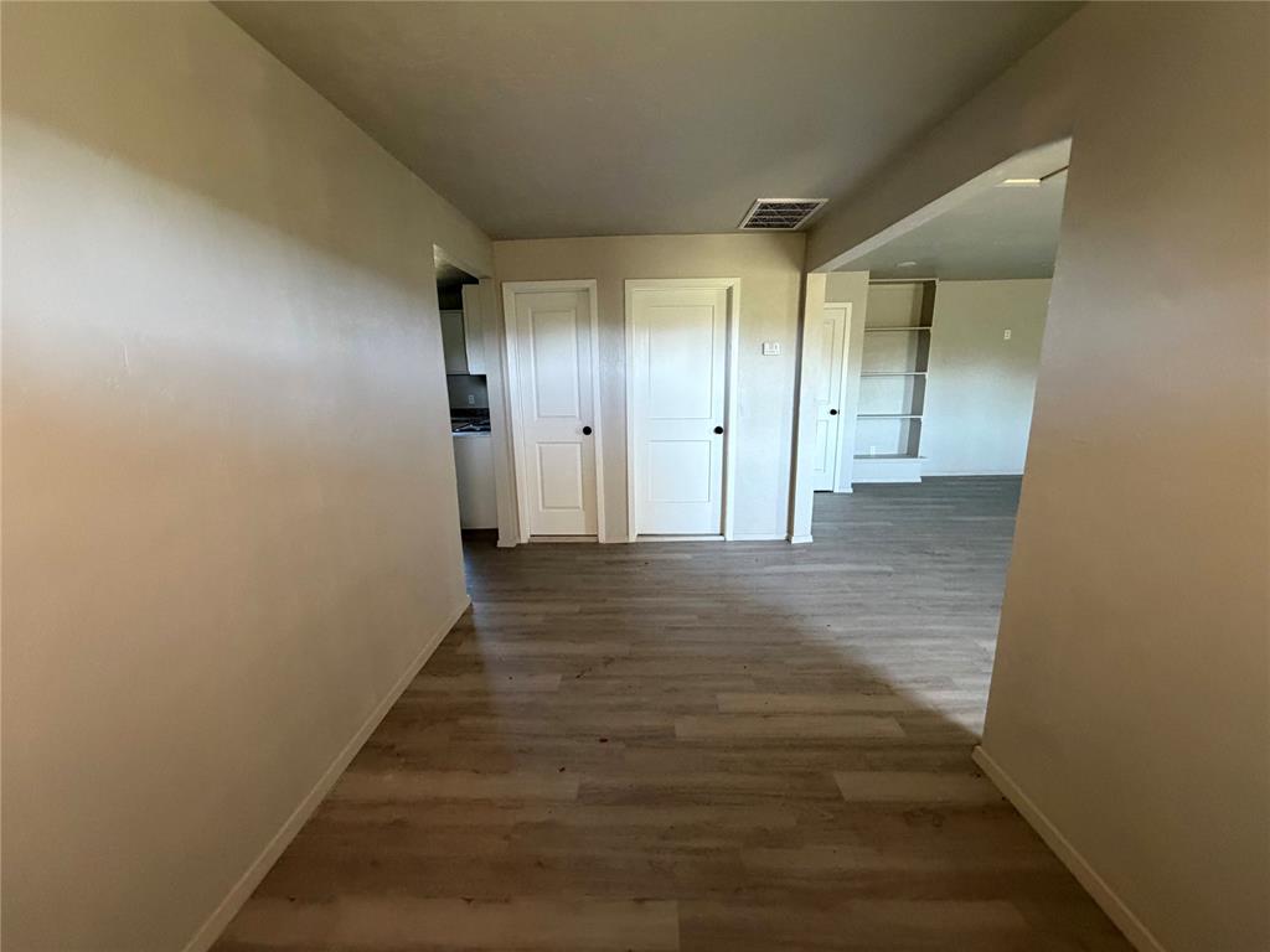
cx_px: 635
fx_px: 514
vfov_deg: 85.7
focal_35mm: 14
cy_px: 476
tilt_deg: -10.7
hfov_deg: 102.1
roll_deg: +1.6
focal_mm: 2.22
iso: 400
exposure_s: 1/60
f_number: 2.2
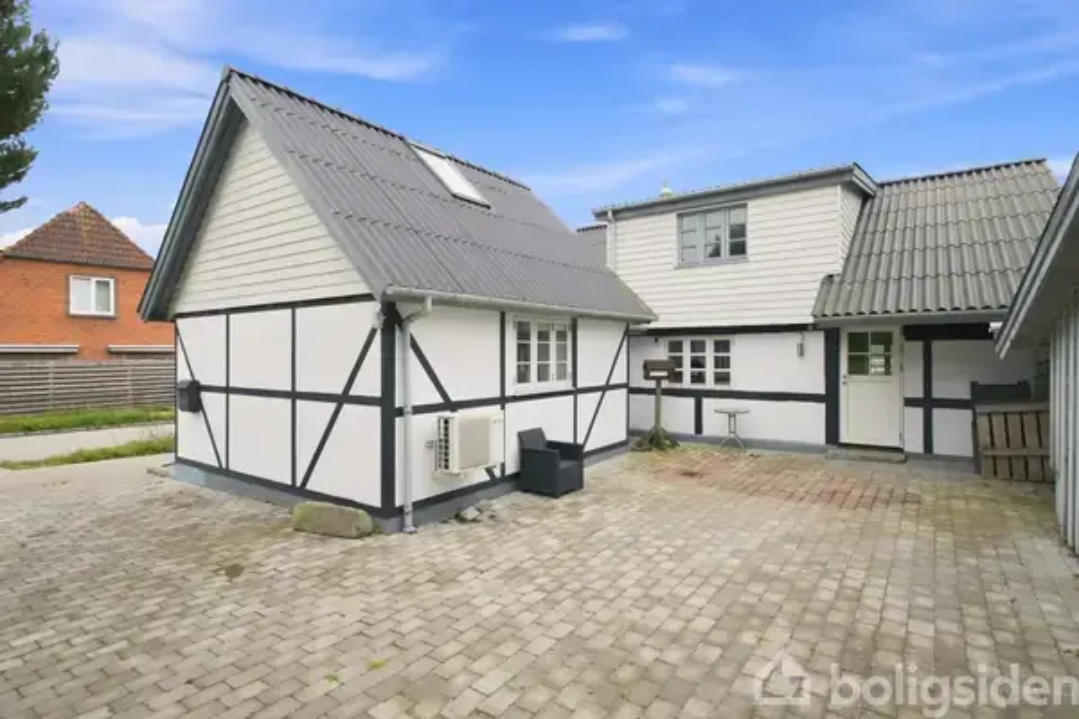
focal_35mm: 17
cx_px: 540
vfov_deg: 70.4
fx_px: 509
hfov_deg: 93.3
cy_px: 360
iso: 200
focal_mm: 11.5
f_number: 8
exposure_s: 1/100
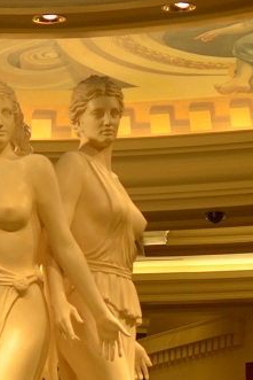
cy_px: 579
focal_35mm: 183
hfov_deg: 7.5
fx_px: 1924
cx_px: 14
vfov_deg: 10.8
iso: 400
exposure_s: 1/250
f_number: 2
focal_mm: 35
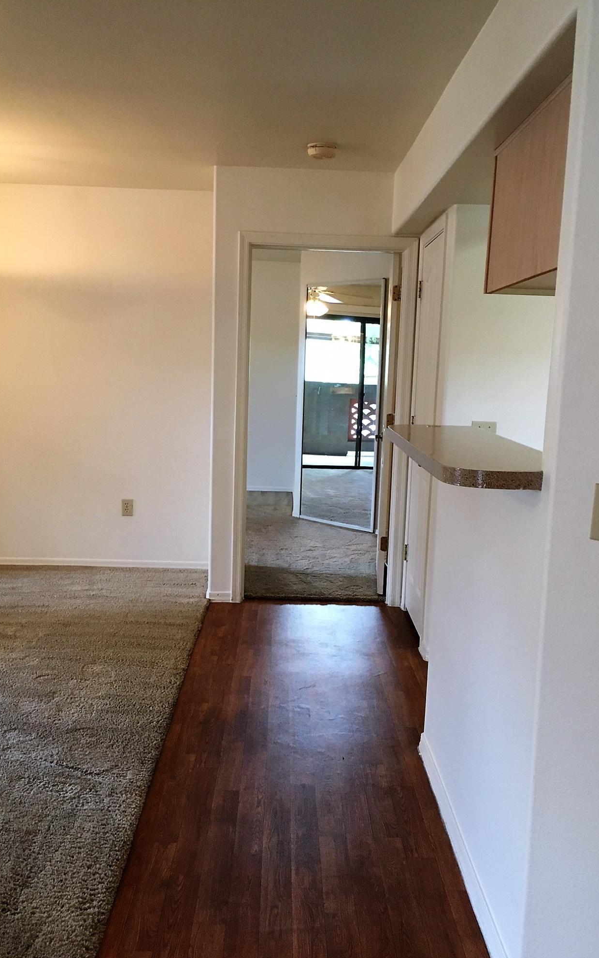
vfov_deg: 61.2
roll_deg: -2.1
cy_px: 478
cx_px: 301
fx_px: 809
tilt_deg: -7.3
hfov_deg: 40.6
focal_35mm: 31
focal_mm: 4.15
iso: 125
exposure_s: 1/30
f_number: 2.2
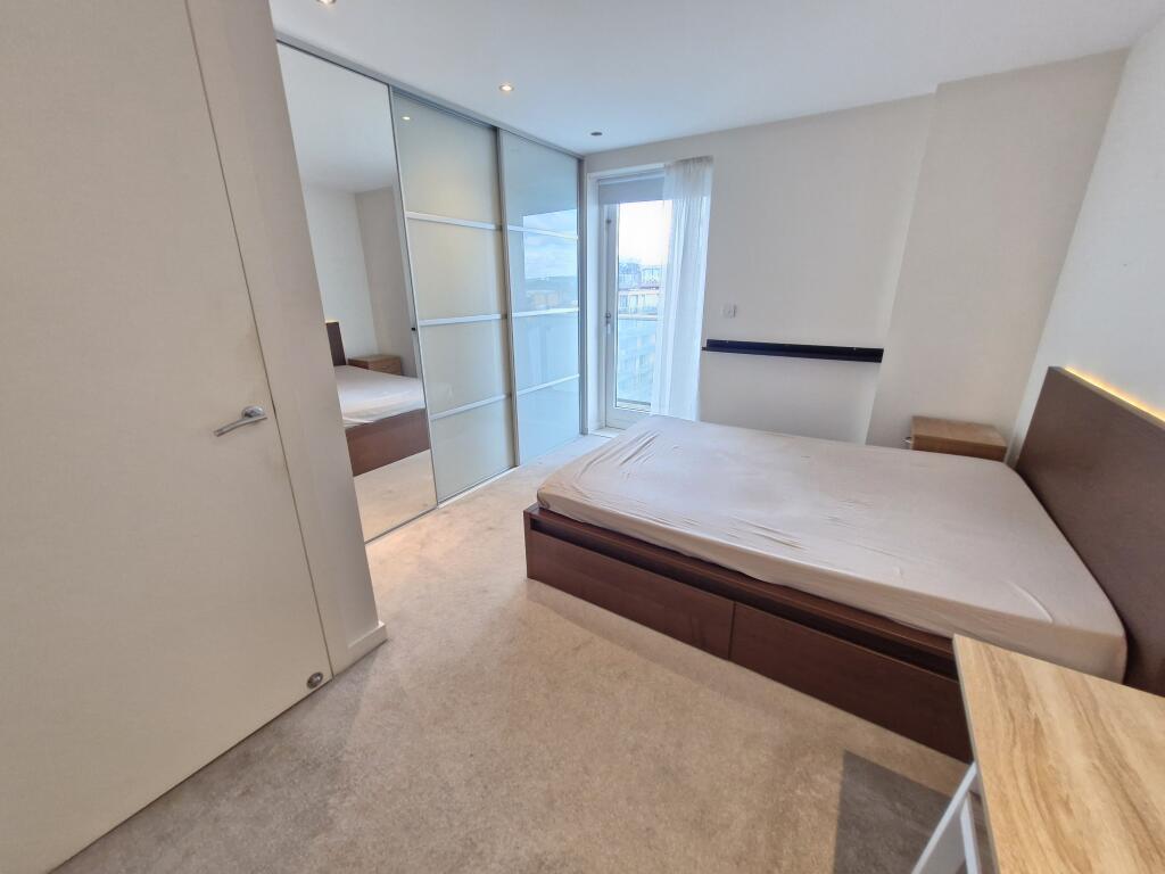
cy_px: 437
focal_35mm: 13
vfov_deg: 89.9
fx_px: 438
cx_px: 582
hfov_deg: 106.2
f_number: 2.2
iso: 320
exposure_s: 1/50
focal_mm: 1.74
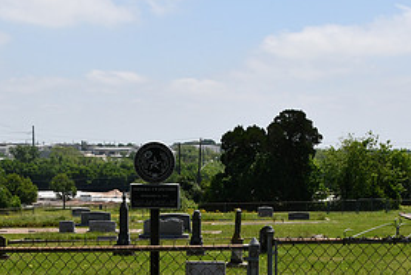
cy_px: 259
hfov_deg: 20.4
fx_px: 1143
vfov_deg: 13.6
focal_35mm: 100
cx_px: 155
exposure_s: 1/1000
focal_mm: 32
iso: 800
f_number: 16
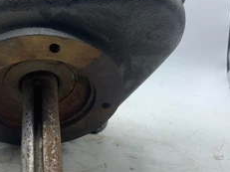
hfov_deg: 41.2
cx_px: 66
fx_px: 299
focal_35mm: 45
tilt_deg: -6.5
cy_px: 71
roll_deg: -4.6
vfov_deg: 32.1
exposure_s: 1/481
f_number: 1.8
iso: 25
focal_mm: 4.25
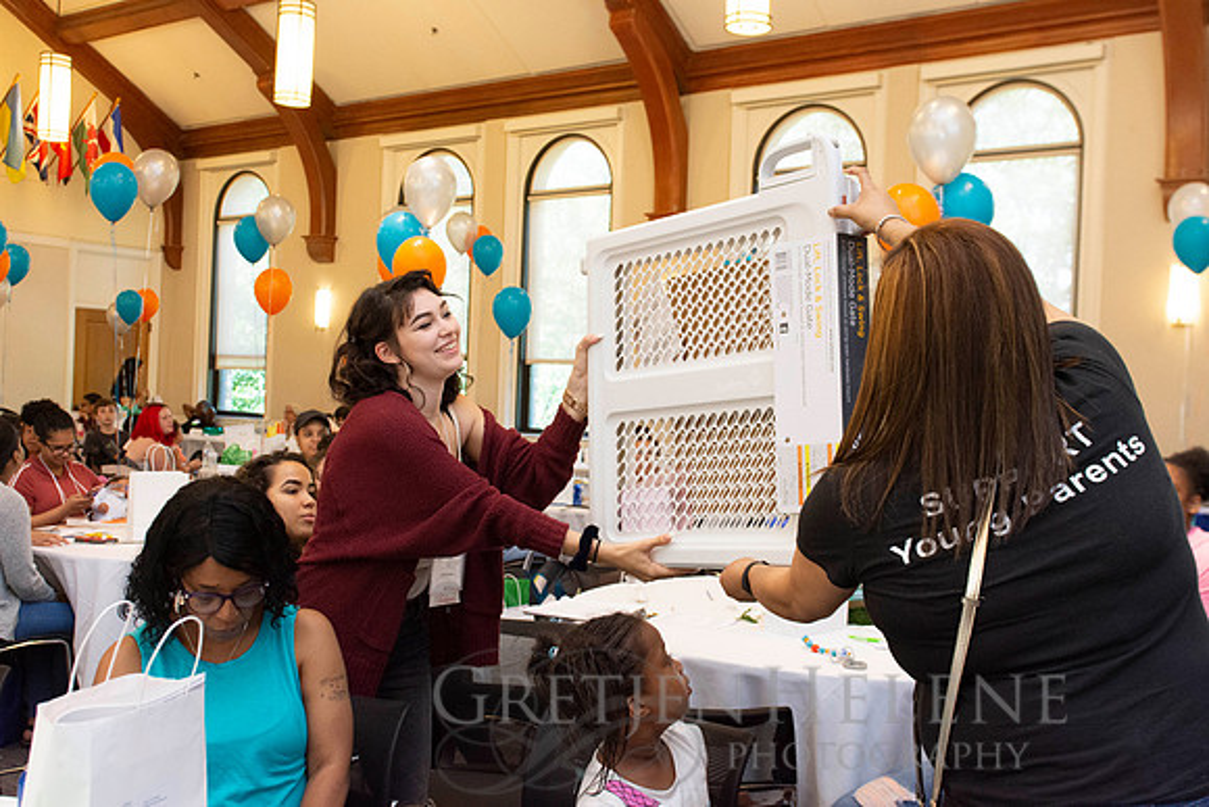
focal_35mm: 36
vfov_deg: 36.9
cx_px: 604
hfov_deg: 53.1
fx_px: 1209
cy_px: 404
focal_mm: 24
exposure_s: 1/160
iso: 2000
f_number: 5
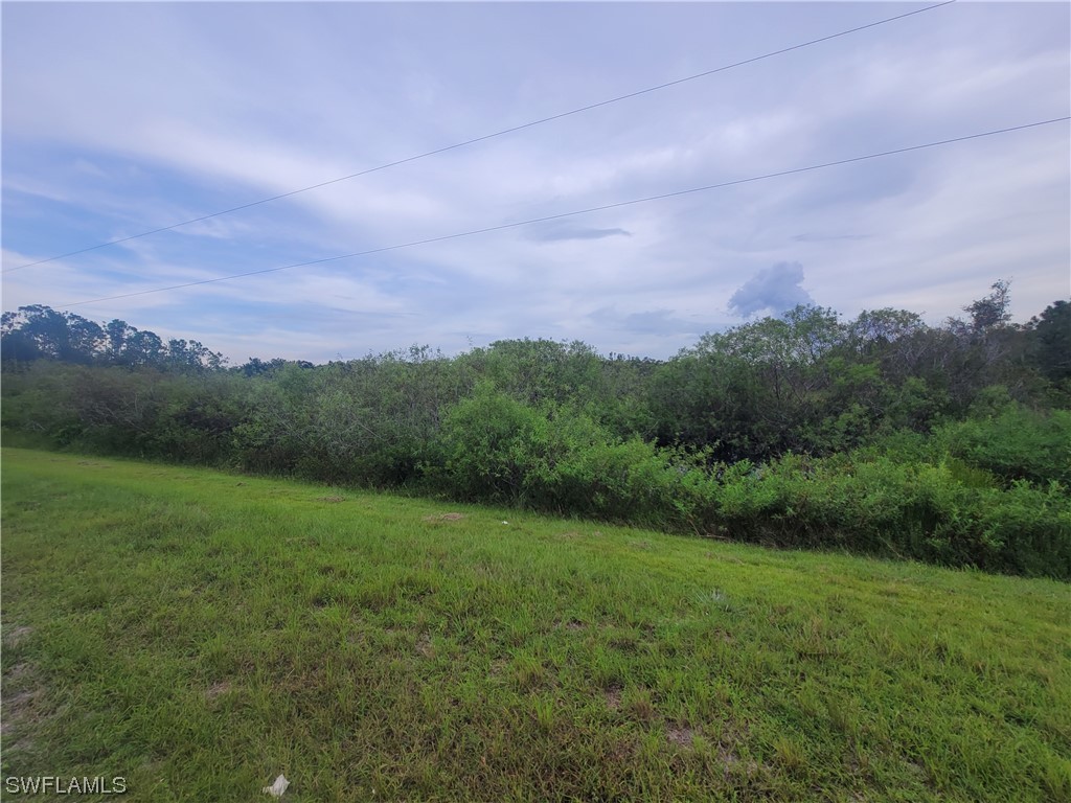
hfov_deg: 106.2
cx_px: 536
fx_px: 402
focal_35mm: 13
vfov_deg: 89.9
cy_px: 402
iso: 64
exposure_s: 1/568
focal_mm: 2.2
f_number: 2.2
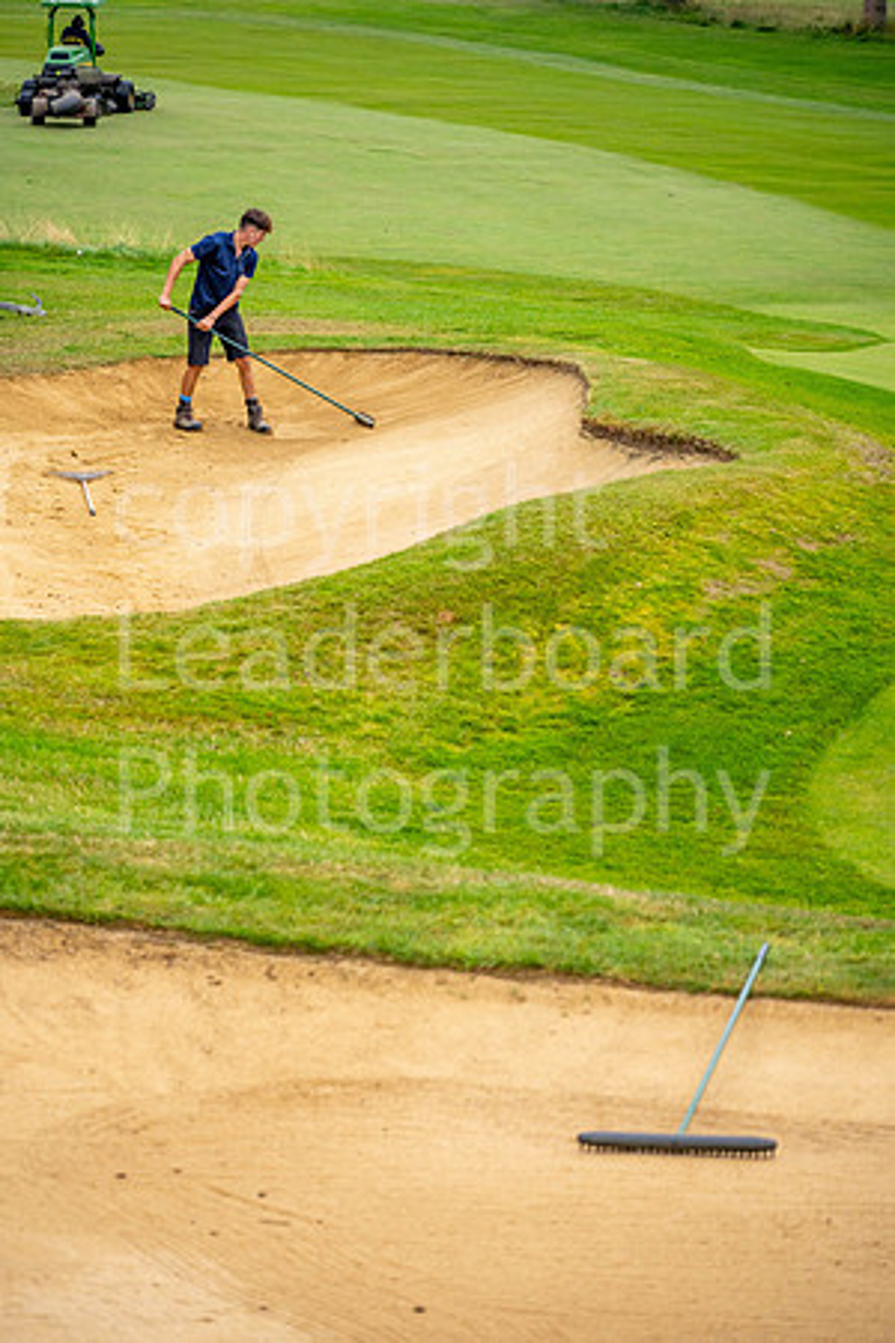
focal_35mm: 120
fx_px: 4475
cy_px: 672
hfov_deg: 11.4
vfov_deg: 17.1
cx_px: 448
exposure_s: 1/320
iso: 400
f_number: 4
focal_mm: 120
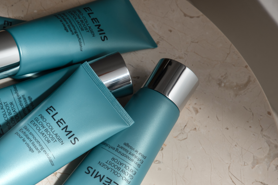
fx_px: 935
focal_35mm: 121
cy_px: 151
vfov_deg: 11.3
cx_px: 22
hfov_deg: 16.7
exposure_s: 1/125
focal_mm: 65
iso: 200
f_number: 10
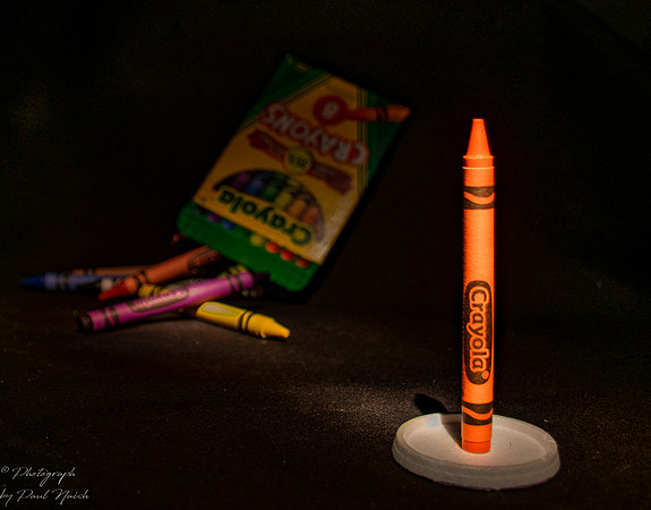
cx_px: 248
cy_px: 147
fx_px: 980
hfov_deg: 36.5
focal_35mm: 51
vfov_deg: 28.8
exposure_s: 2
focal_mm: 18
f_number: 3.5
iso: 200
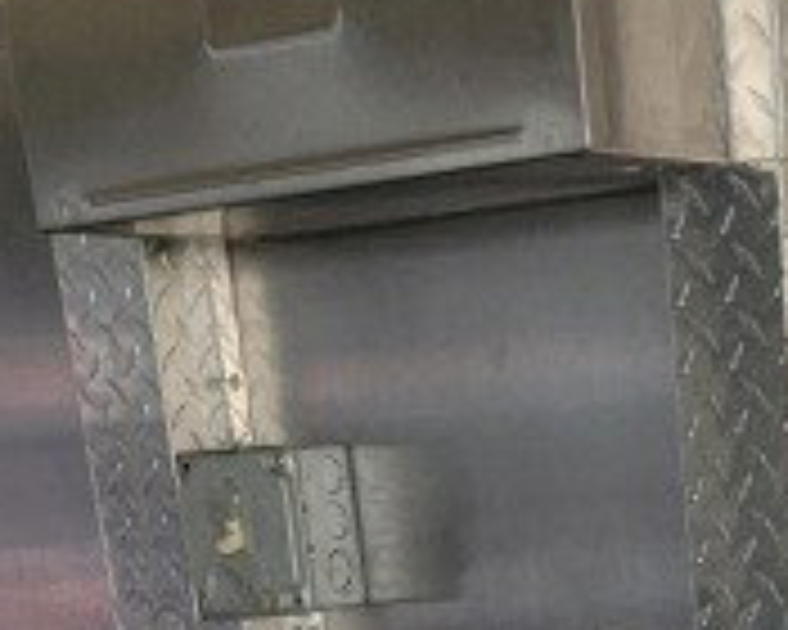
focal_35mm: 109
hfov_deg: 17.1
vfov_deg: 11.5
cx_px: 847
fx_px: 2542
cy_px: 1546
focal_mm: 6.7
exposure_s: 1/120
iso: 250
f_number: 1.8
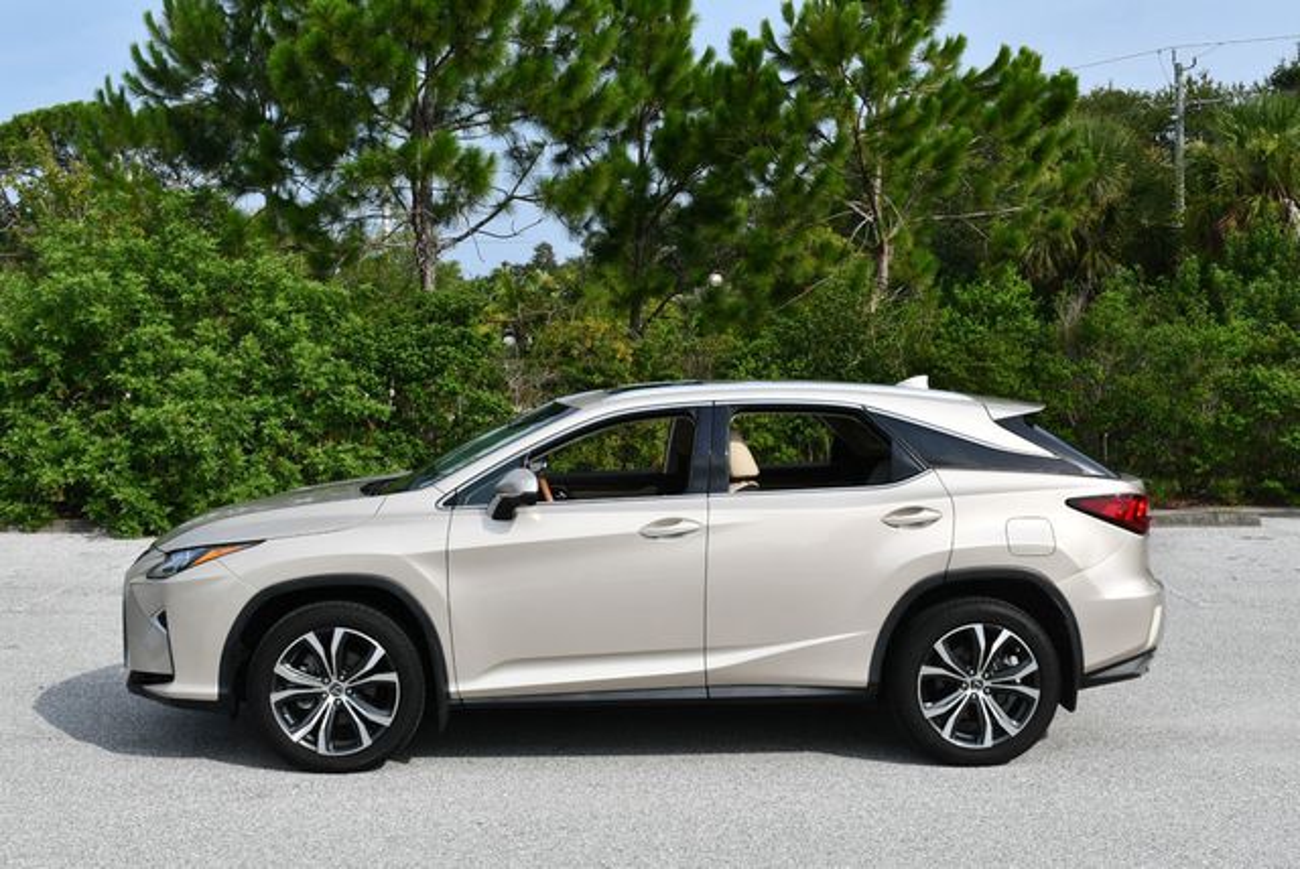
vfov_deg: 30.6
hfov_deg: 44.5
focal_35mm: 44
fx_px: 1590
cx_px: 650
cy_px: 434
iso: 100
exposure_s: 1/320
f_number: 8
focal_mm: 22
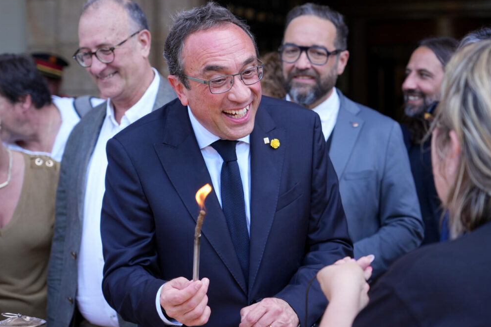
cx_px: 250
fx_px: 982
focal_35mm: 72
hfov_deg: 28.1
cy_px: 161
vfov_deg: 18.9
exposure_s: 1/200
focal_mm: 70
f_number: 4
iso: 200
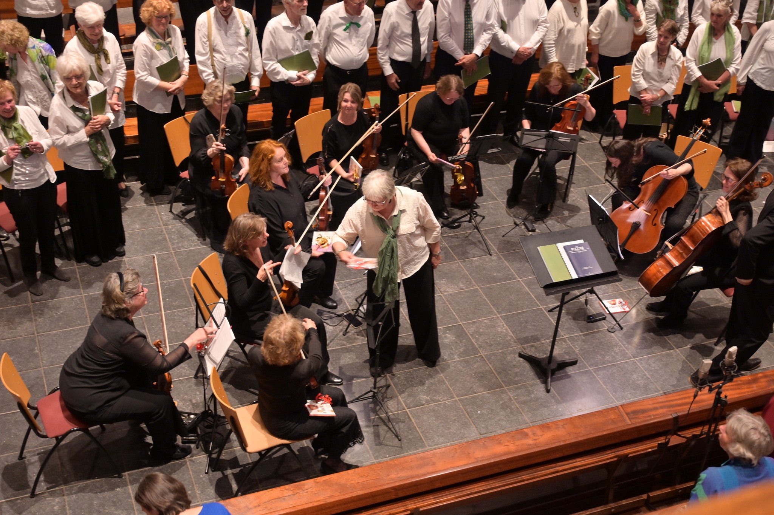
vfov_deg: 29.8
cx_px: 387
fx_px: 967
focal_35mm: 45
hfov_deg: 43.6
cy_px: 258
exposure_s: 1/50
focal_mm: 45
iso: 1400
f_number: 4
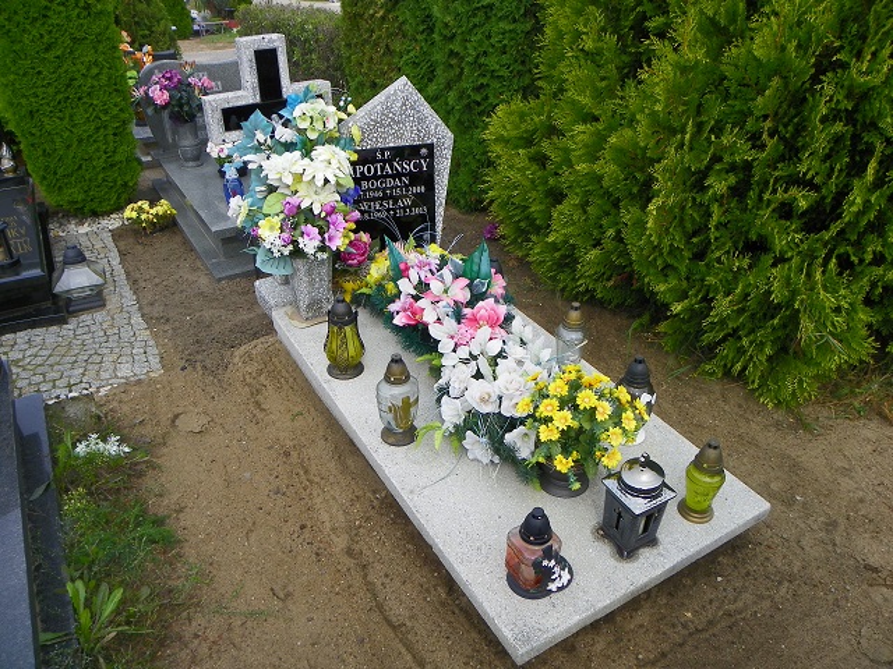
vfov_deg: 51.4
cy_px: 334
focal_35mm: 27
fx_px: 697
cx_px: 446
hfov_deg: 65.3
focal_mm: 4.8
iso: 64
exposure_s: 1/250
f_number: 4
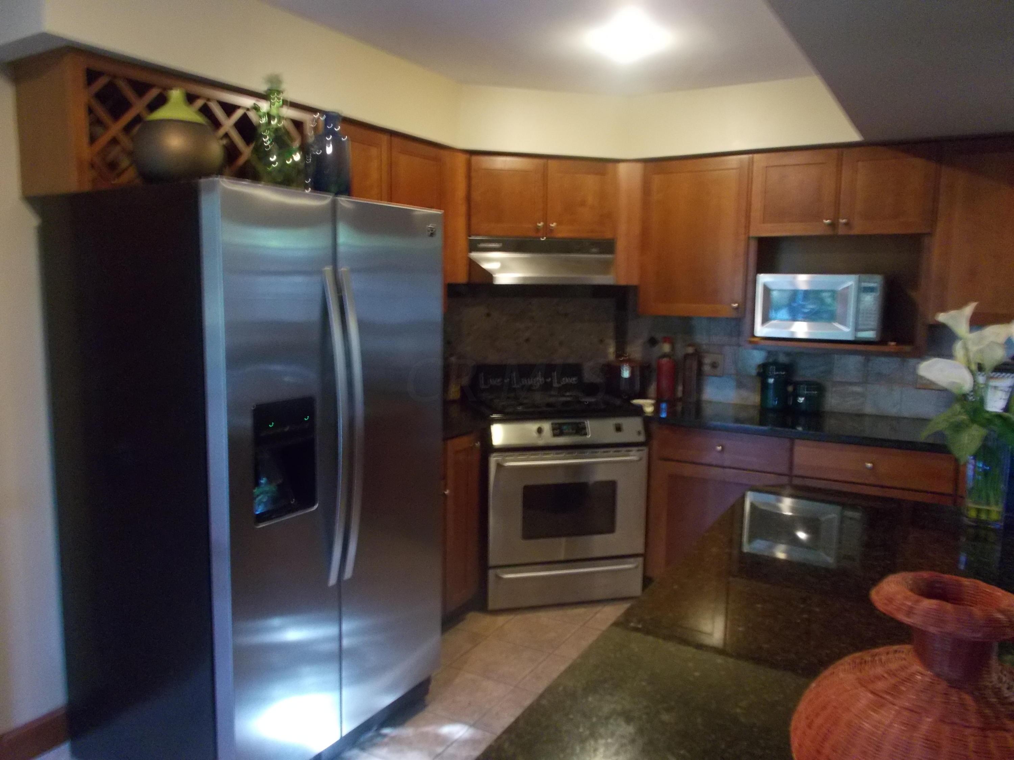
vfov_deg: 53.1
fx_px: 762
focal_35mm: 26
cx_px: 507
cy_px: 380
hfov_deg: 67.3
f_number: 3.2
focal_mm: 4.6
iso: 400
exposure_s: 1/13
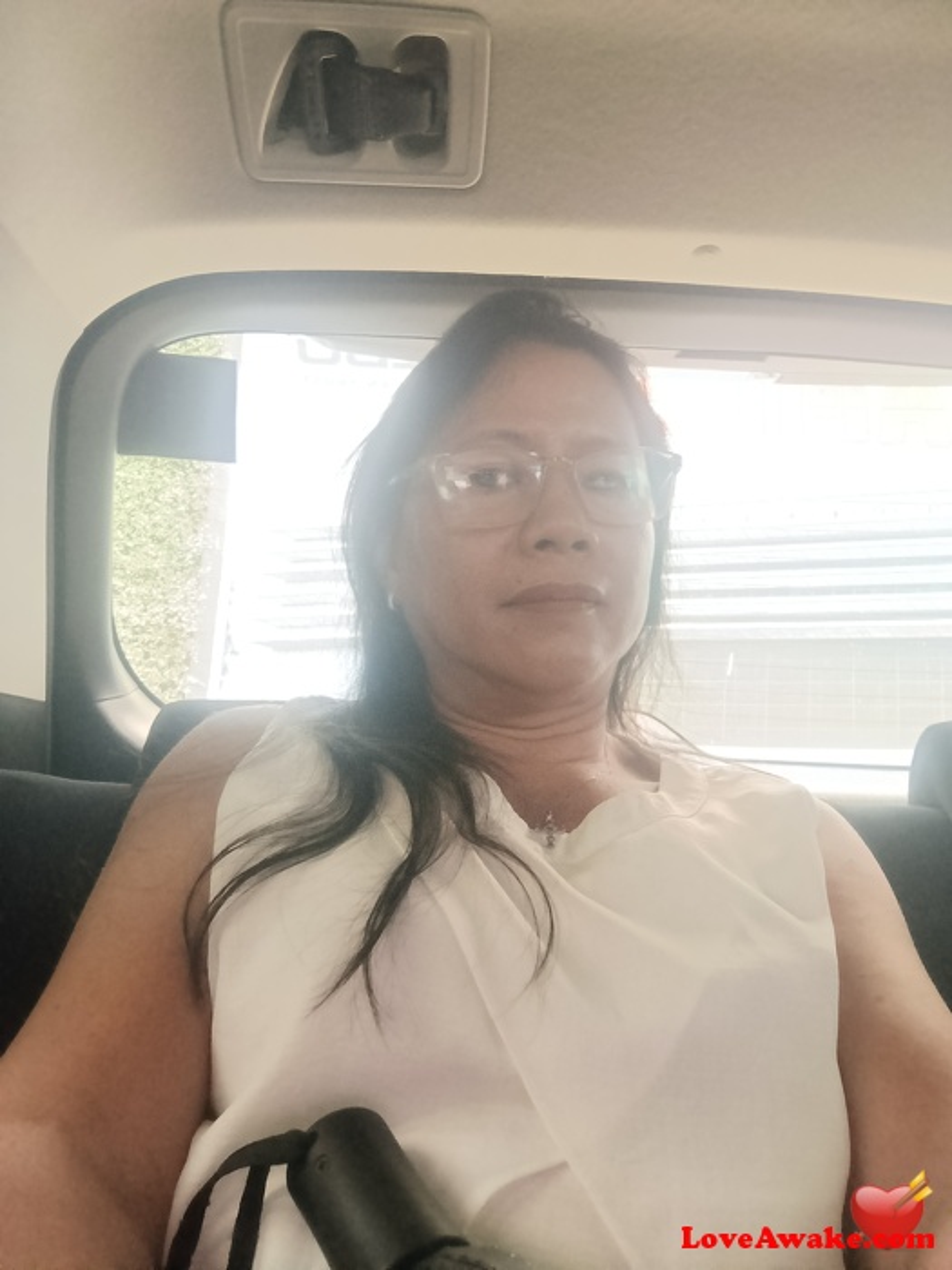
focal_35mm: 24
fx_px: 880
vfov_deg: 71.6
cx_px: 476
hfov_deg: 56.8
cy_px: 635
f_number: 2.4
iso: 800
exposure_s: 1/24
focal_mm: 3.27
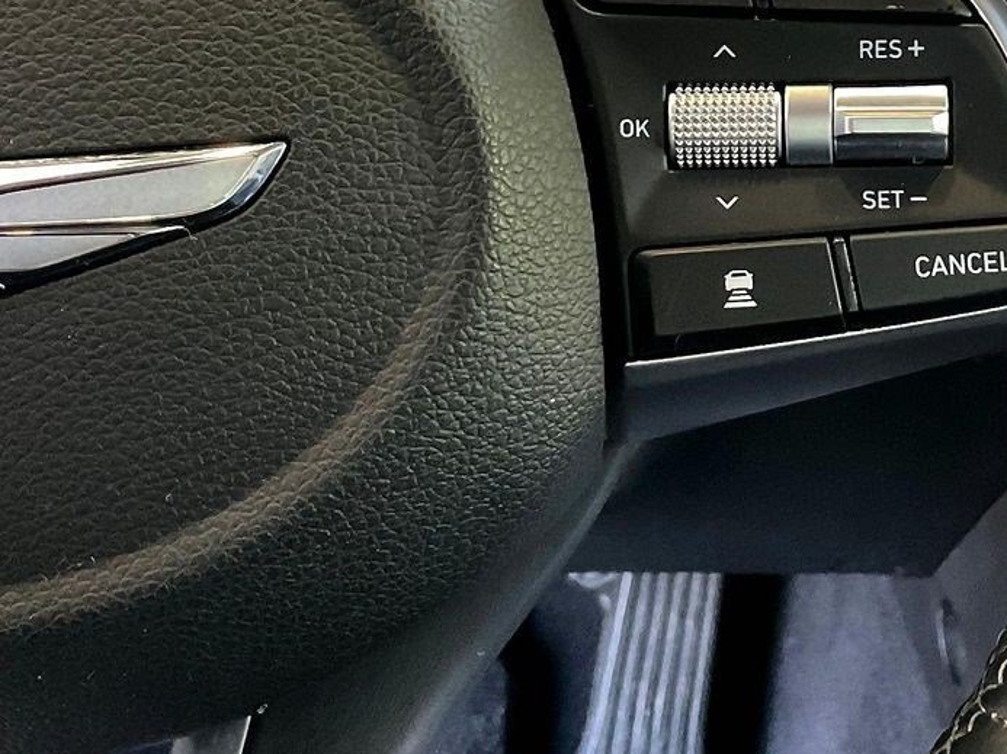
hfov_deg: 28.5
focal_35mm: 67
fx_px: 1948
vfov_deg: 21.6
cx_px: 767
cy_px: 137
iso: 320
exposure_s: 1/48
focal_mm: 3
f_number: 1.8
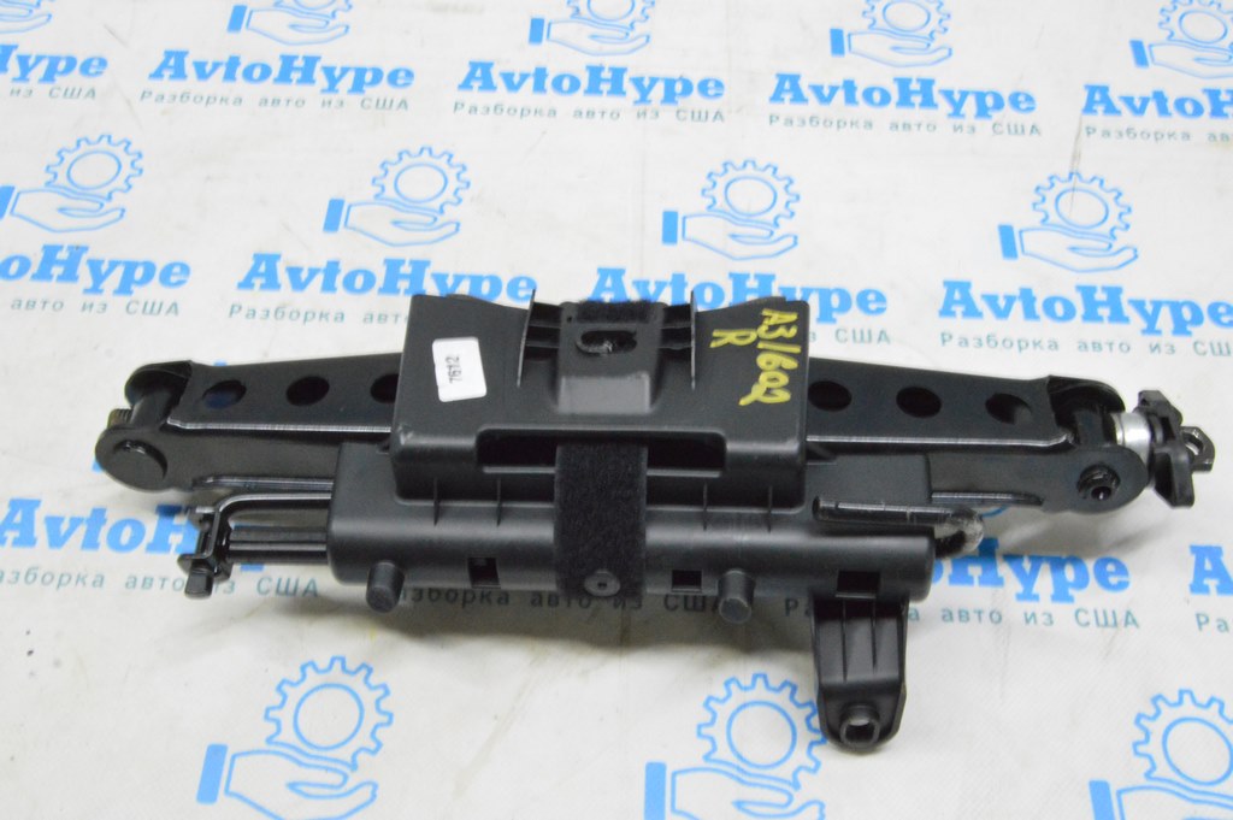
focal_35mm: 36
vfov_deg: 36.8
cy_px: 410
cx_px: 616
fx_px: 1232
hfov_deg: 53.2
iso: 6400
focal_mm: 24
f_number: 20
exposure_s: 1/15
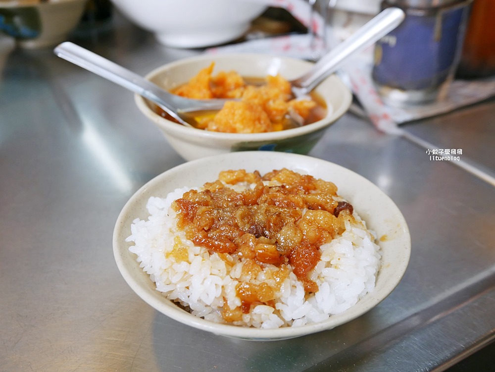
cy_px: 186
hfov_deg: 53.9
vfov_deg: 41.8
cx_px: 248
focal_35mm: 34
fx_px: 486
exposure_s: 1/60
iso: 320
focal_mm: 17
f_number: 4.1
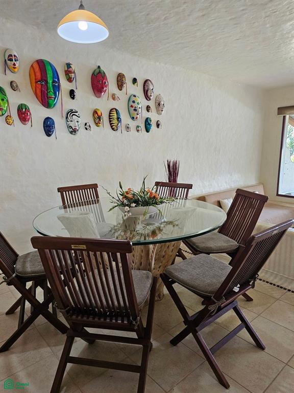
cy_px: 196
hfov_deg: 58.9
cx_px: 147
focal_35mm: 23
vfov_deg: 73.9
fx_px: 260
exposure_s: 1/120
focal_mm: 6.3
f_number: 1.7
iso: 320
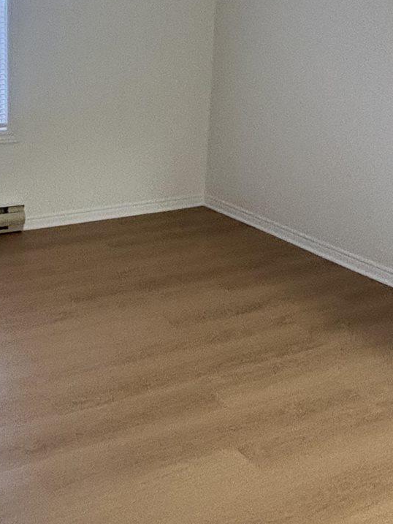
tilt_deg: -9.3
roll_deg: -0.7
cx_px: 37
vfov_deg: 41.1
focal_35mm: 45
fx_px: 681
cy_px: 143
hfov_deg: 30.7
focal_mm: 2.22
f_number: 2.2
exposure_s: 1/60
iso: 640
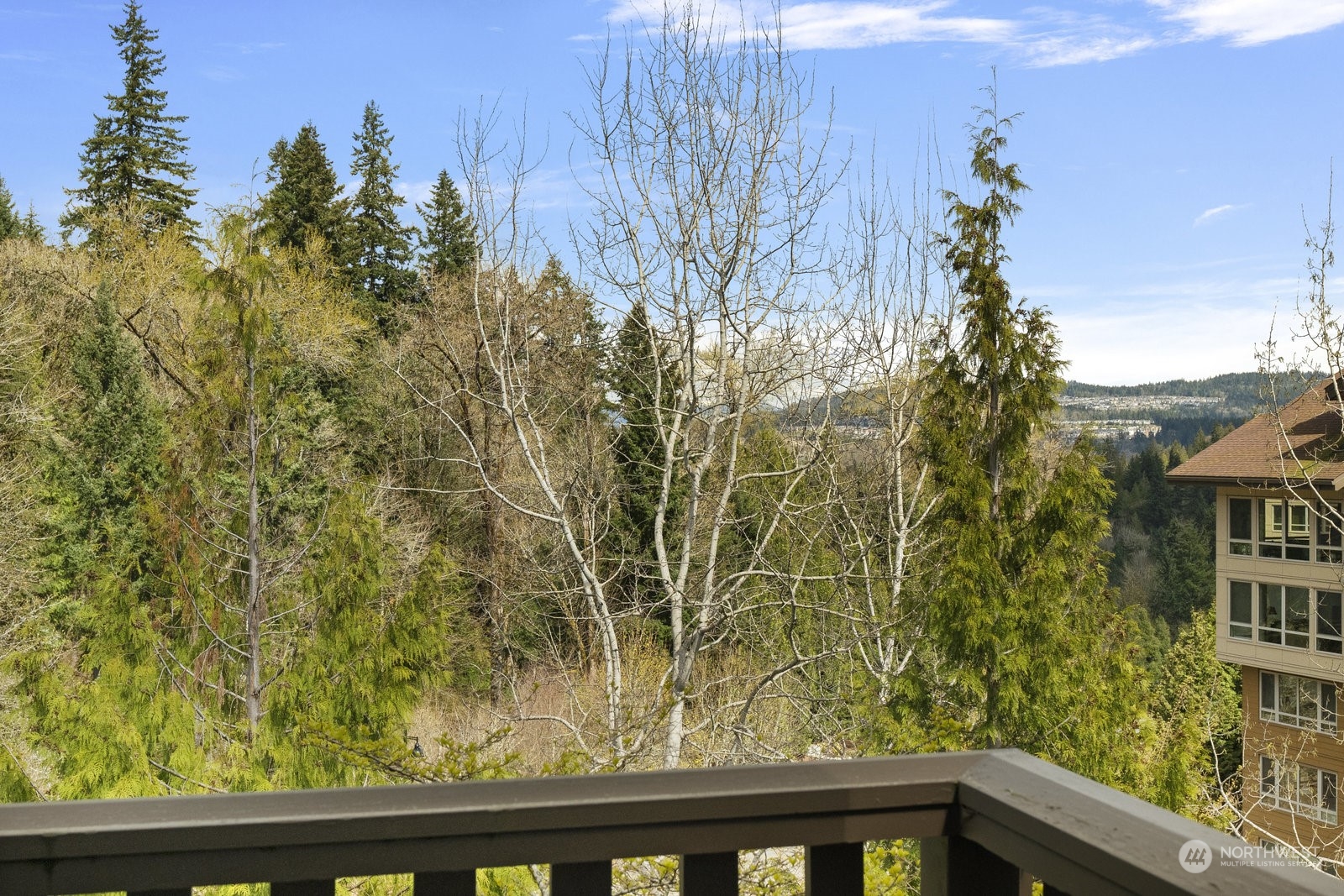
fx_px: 1568
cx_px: 672
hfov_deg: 46.4
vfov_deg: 31.9
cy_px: 448
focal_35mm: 42
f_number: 7.1
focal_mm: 28
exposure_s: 1/320
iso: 1250
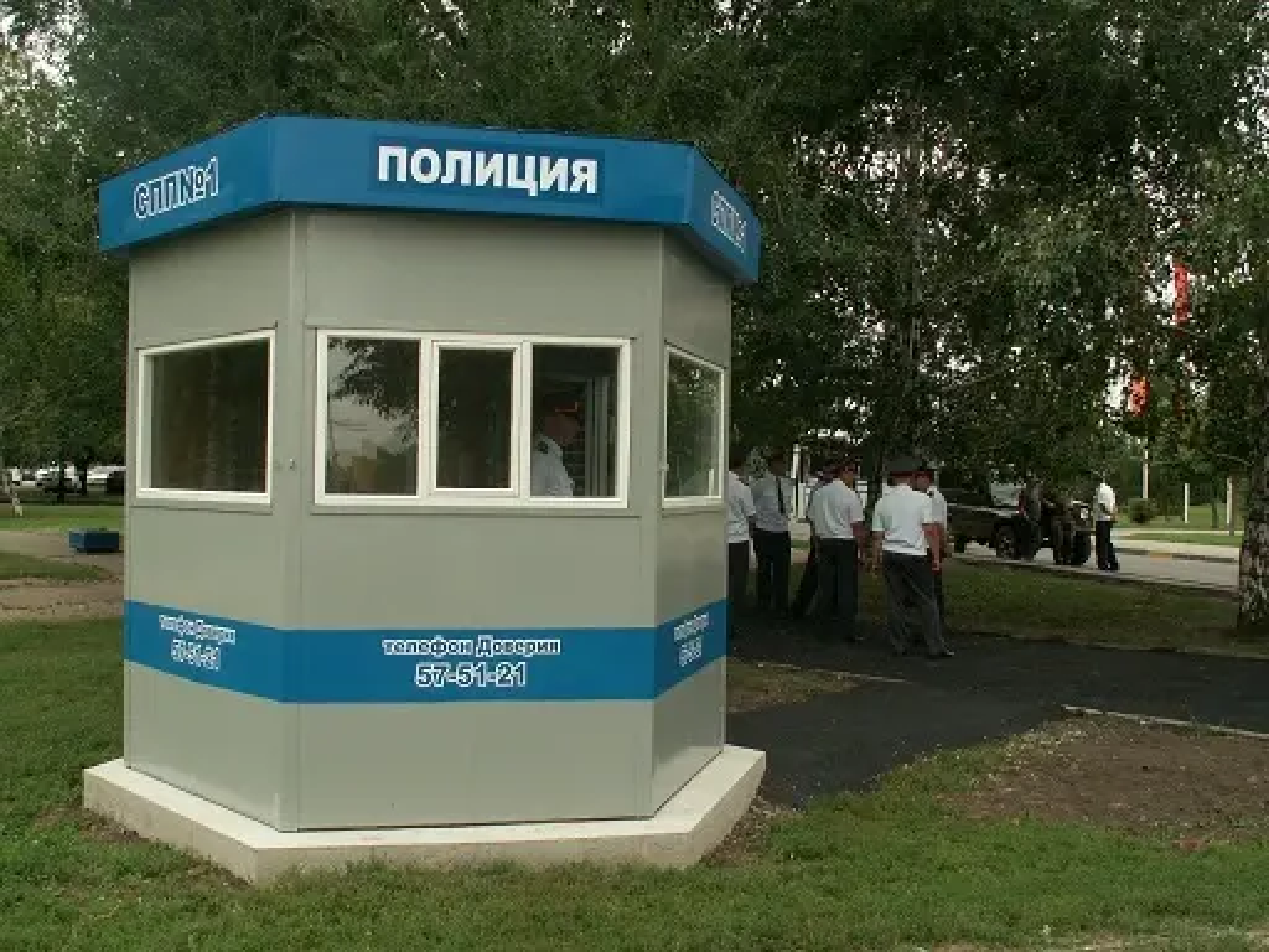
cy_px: 476
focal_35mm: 35
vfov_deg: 40.7
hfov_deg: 52.6
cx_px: 634
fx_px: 1283
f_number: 4.5
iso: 50
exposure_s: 1/80
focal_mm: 5.86
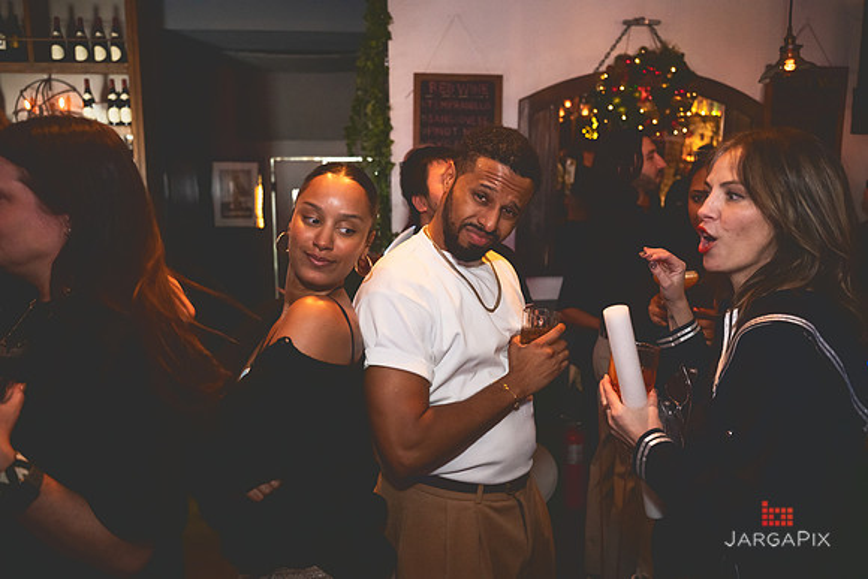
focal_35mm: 28
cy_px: 290
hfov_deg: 65.1
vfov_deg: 46.1
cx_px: 434
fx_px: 680
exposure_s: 1/100
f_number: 2.8
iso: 3200
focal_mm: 28
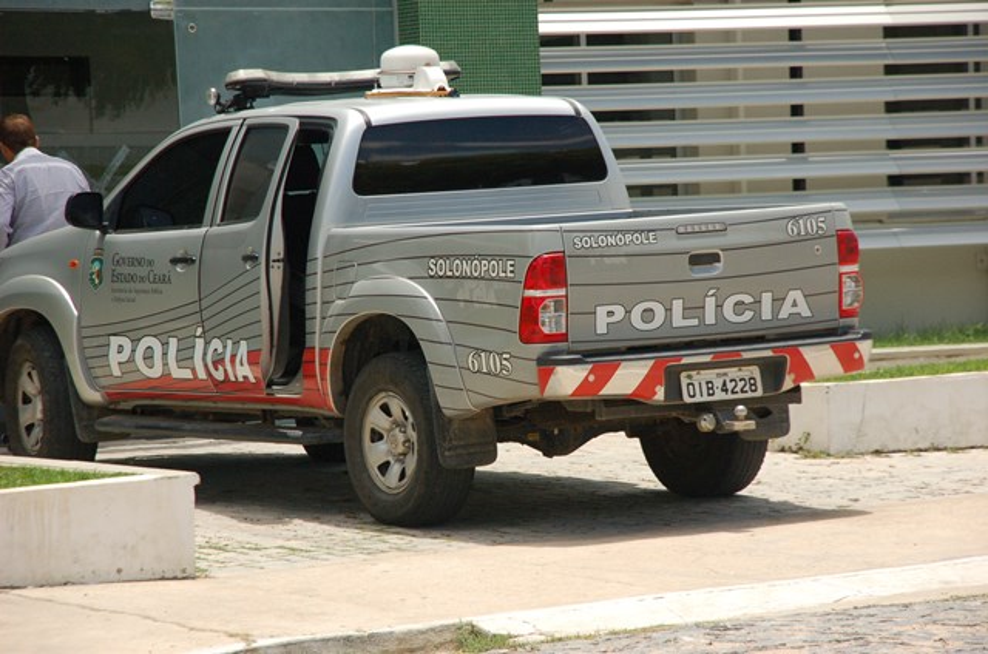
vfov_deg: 6.8
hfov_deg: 10.2
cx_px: 494
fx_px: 5546
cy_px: 327
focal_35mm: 202
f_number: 8
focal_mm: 135
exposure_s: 1/1000
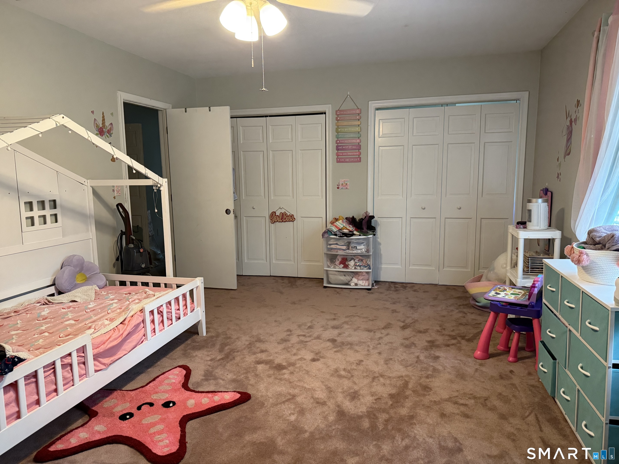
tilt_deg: -6.3
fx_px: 429
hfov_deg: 71.6
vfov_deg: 56.8
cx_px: 310
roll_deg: +0.9
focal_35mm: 24
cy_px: 232
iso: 400
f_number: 1.78
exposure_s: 1/60
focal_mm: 6.76
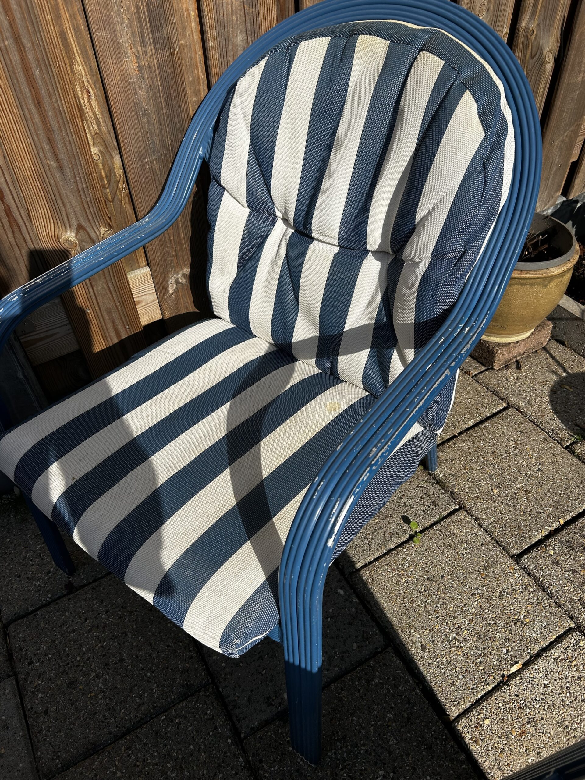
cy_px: 390
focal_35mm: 26
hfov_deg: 53.1
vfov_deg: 67.3
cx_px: 292
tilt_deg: -46.1
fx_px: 586
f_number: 1.5
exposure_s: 1/4115
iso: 50
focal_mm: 5.7
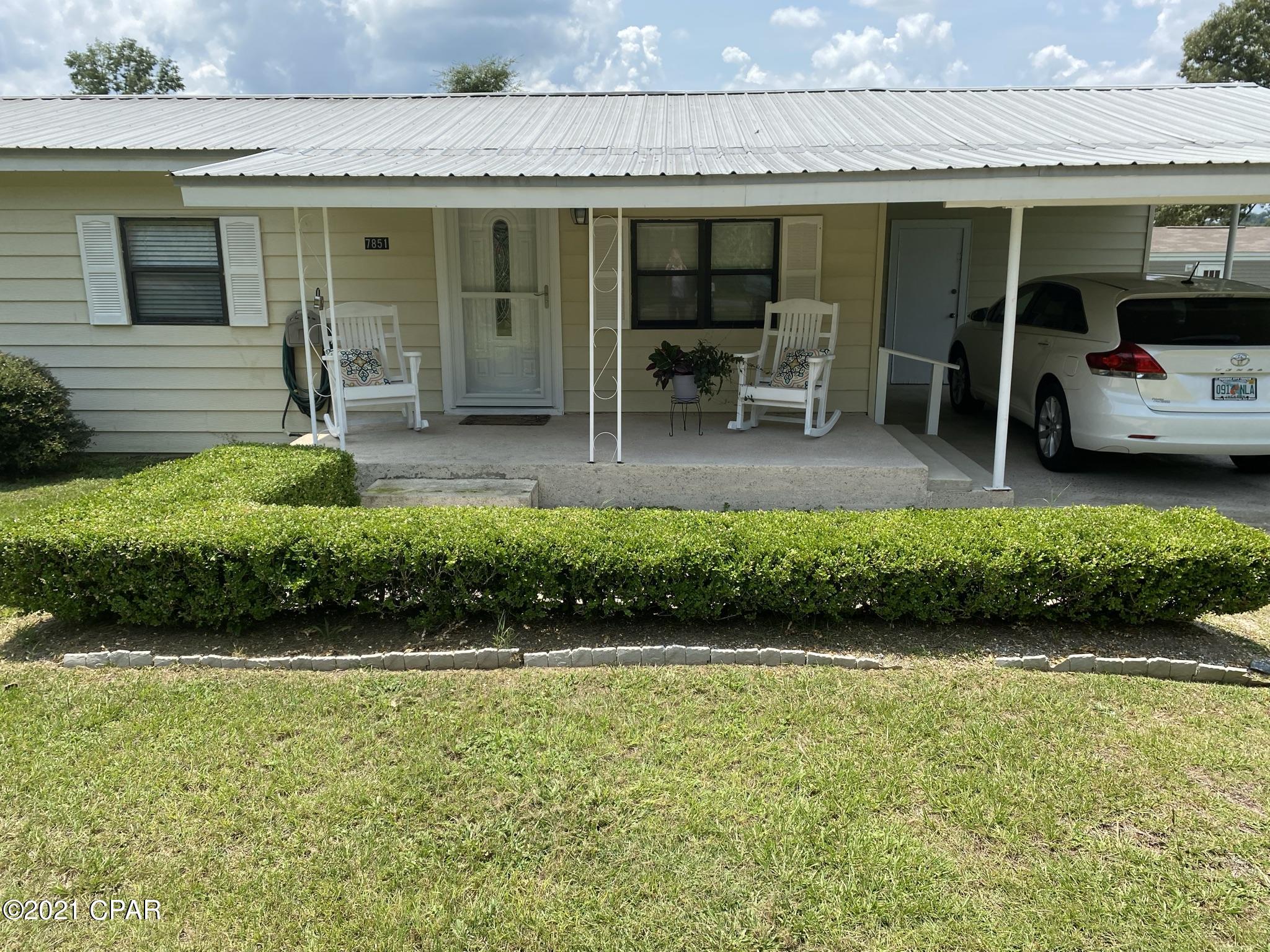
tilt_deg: -12.8
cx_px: 635
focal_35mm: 26
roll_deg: +0.2
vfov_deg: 53.1
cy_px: 476
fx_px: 954
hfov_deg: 67.3
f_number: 1.8
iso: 32
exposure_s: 1/2222
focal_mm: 4.25
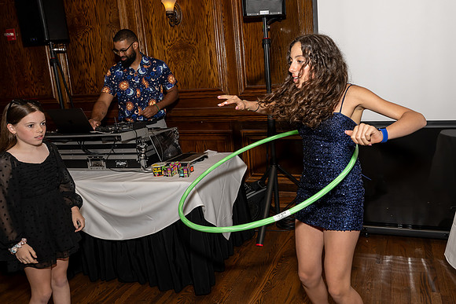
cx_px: 274
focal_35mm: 30
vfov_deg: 43.4
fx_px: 381
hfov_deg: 61.3
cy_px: 127
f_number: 7.1
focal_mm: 25
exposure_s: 1/250
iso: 500
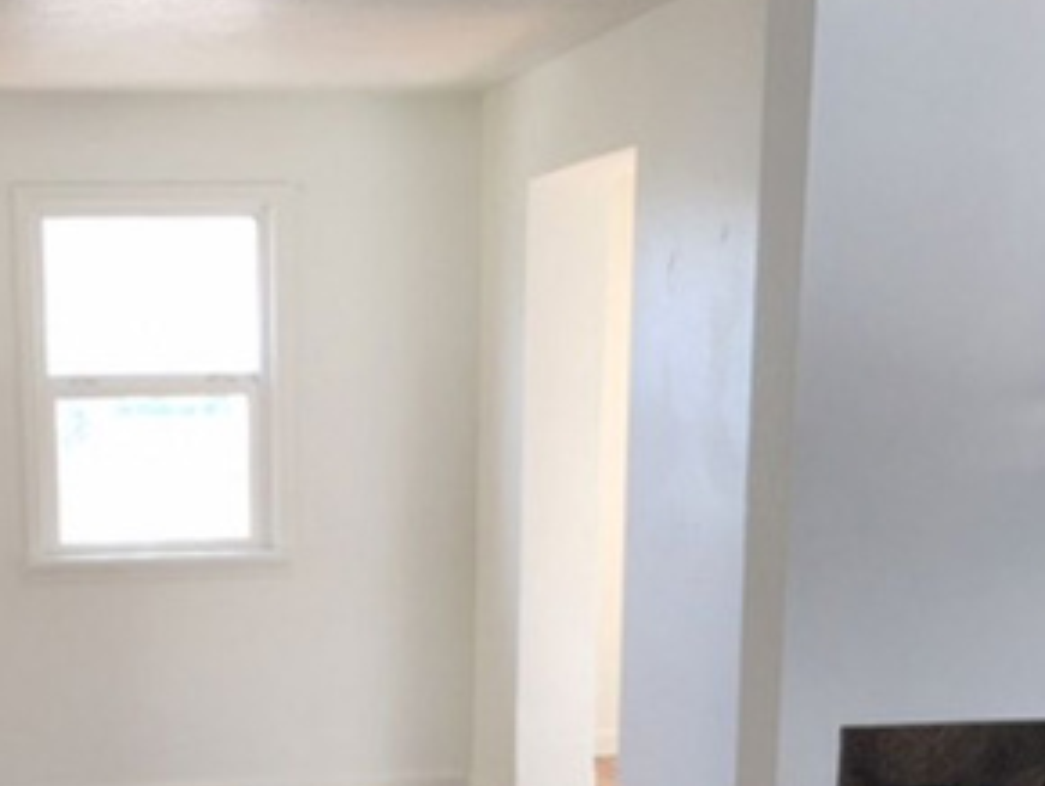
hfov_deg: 29.6
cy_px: 811
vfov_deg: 22.0
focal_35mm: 64
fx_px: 1934
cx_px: 223
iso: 25
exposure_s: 1/40
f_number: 2.2
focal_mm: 4.15
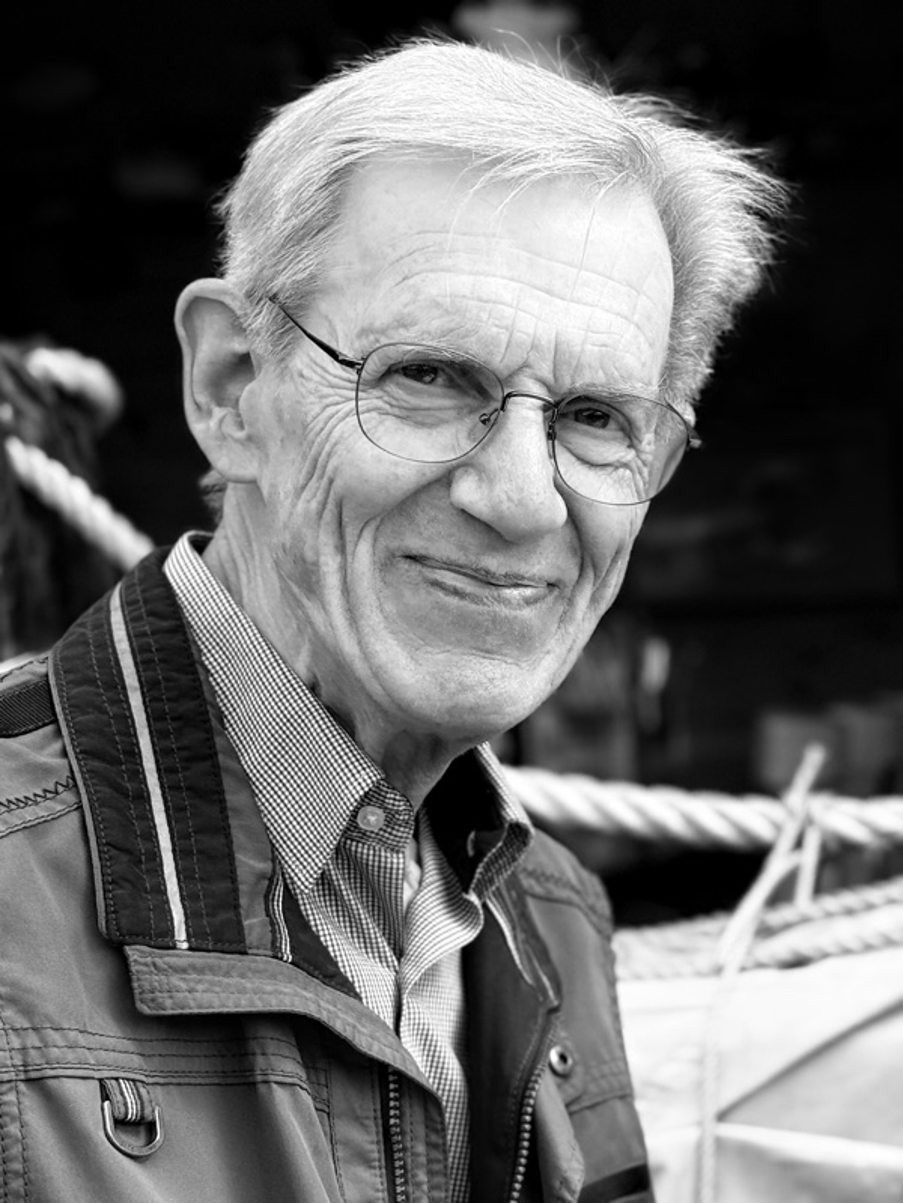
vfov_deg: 39.7
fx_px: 1670
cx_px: 452
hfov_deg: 30.3
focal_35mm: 48
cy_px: 602
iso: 80
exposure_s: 1/733
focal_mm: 6.76
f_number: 1.78
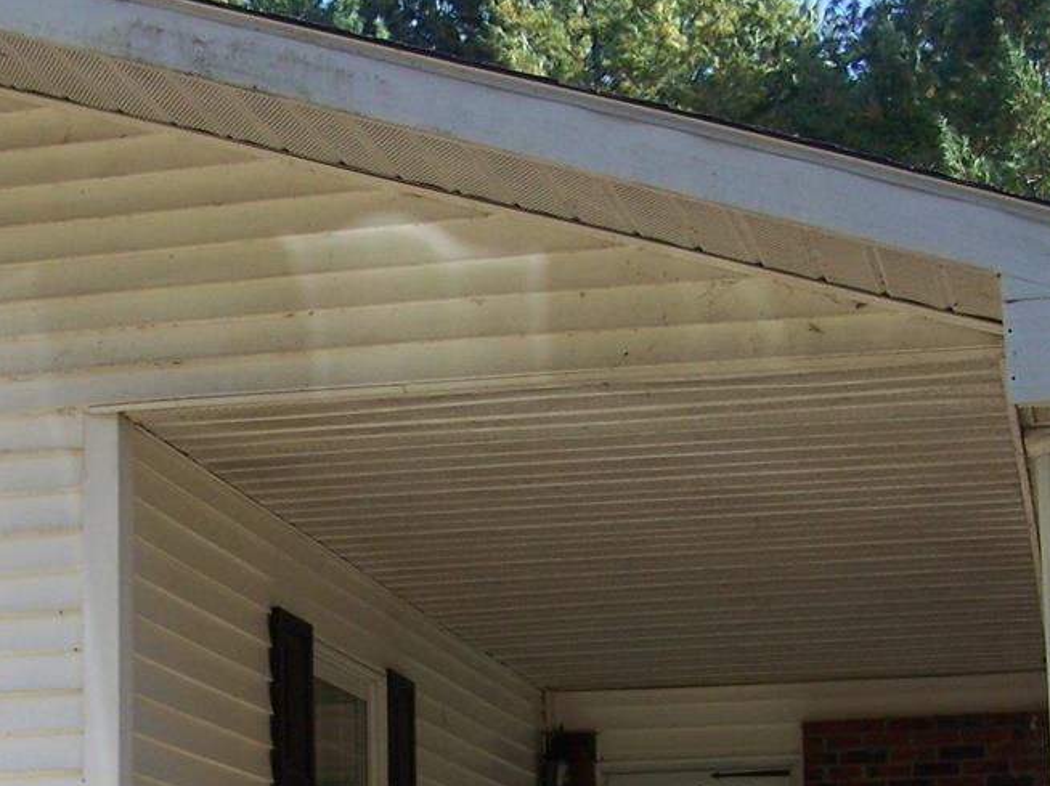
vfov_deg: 15.6
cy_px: 752
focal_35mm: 93
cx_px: 347
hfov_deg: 21.0
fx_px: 2820
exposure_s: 1/400
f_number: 2.8
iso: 64
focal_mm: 6.3
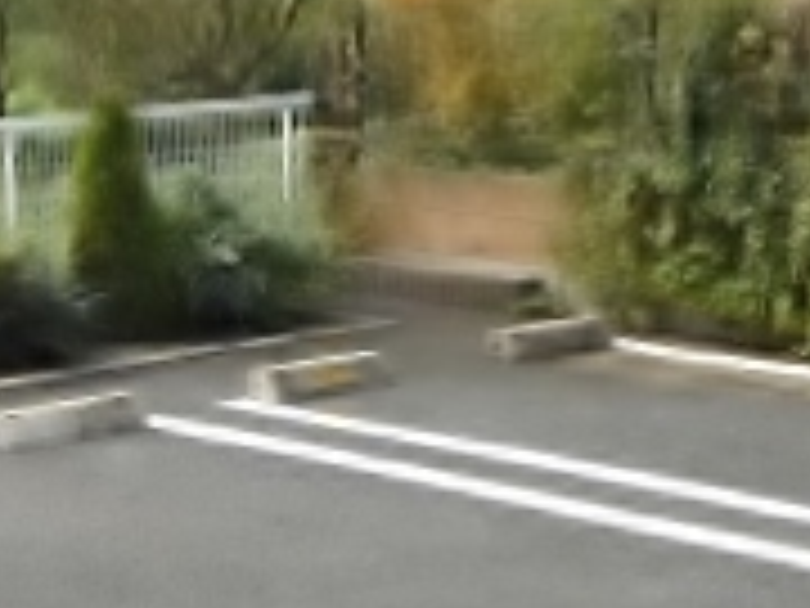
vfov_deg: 15.9
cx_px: 153
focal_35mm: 89
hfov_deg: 21.7
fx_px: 2083
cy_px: 734
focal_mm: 4.5
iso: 80
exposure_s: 1/250
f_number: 3.7
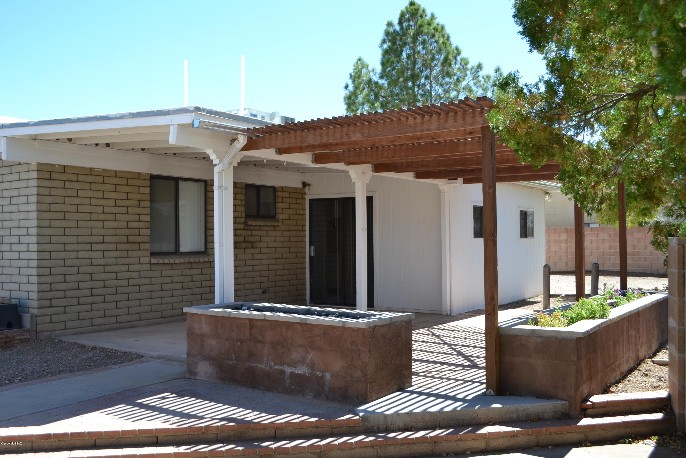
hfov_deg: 53.1
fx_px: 686
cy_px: 229
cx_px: 343
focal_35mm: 36
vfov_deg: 36.9
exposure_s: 1/160
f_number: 6.3
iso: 100
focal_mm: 24
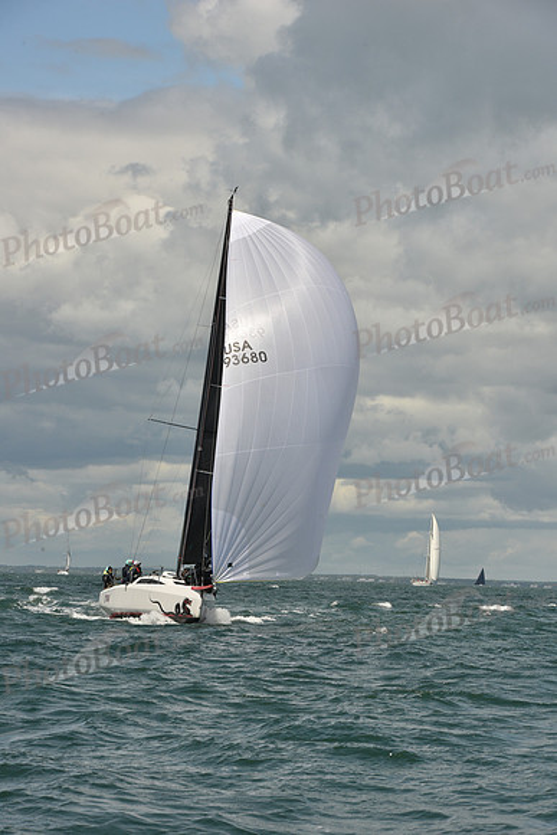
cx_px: 278
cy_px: 418
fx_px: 3827
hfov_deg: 8.3
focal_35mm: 165
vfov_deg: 12.4
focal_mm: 165
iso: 320
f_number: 14
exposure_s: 1/800
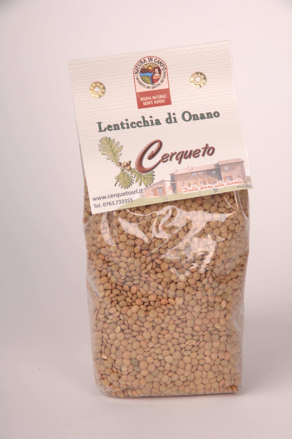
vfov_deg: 11.0
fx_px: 2287
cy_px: 220
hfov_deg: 7.3
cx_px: 146
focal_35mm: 188
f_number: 20
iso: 200
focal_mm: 125
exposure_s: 1/160
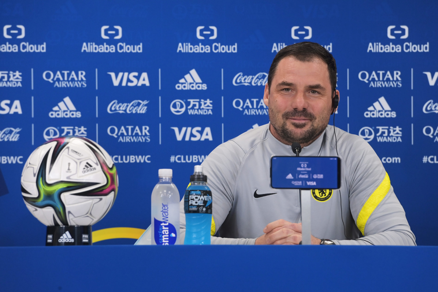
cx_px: 219
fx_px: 2433
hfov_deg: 10.3
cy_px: 146
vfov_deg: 6.9
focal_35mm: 200
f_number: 5.6
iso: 2500
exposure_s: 1/250
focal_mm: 200
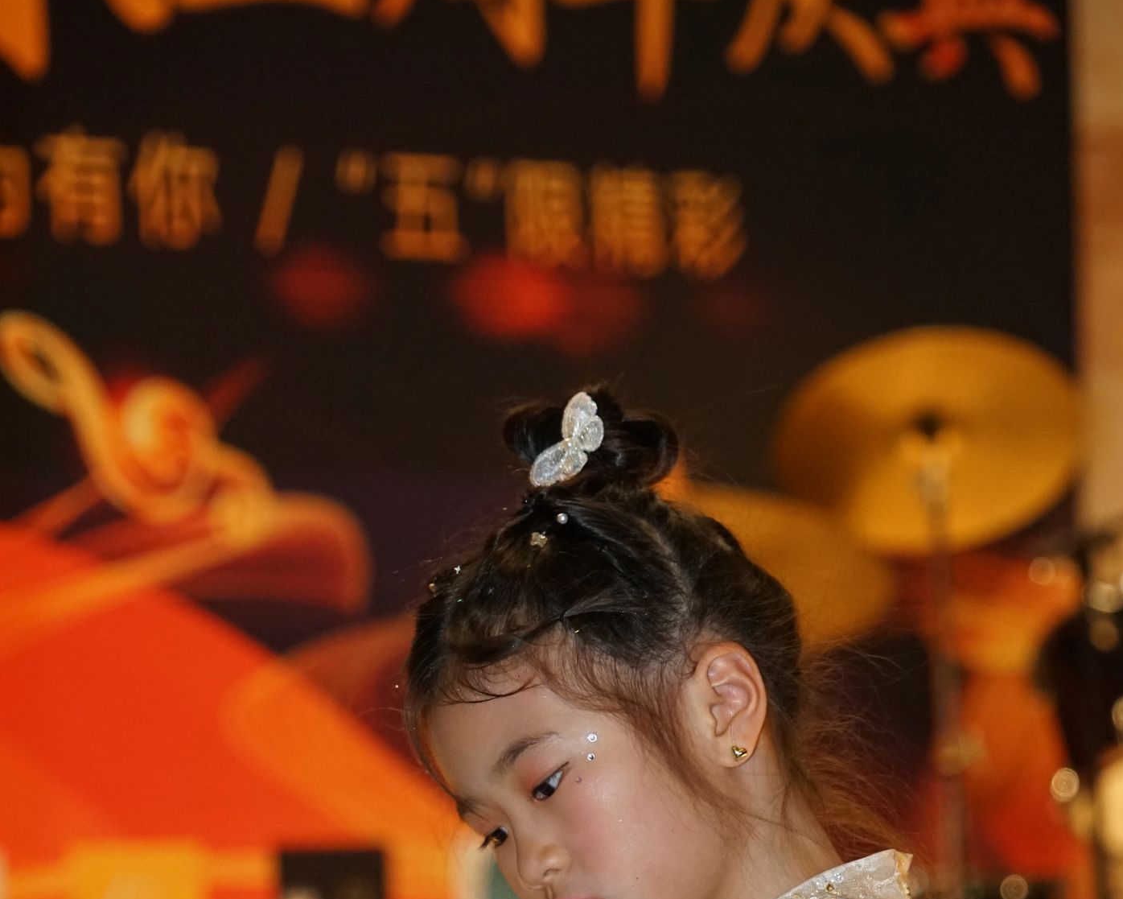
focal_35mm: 192
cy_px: 816
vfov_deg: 8.0
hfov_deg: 10.1
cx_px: 562
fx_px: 6382
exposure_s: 1/60
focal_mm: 136
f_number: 6.3
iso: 3200
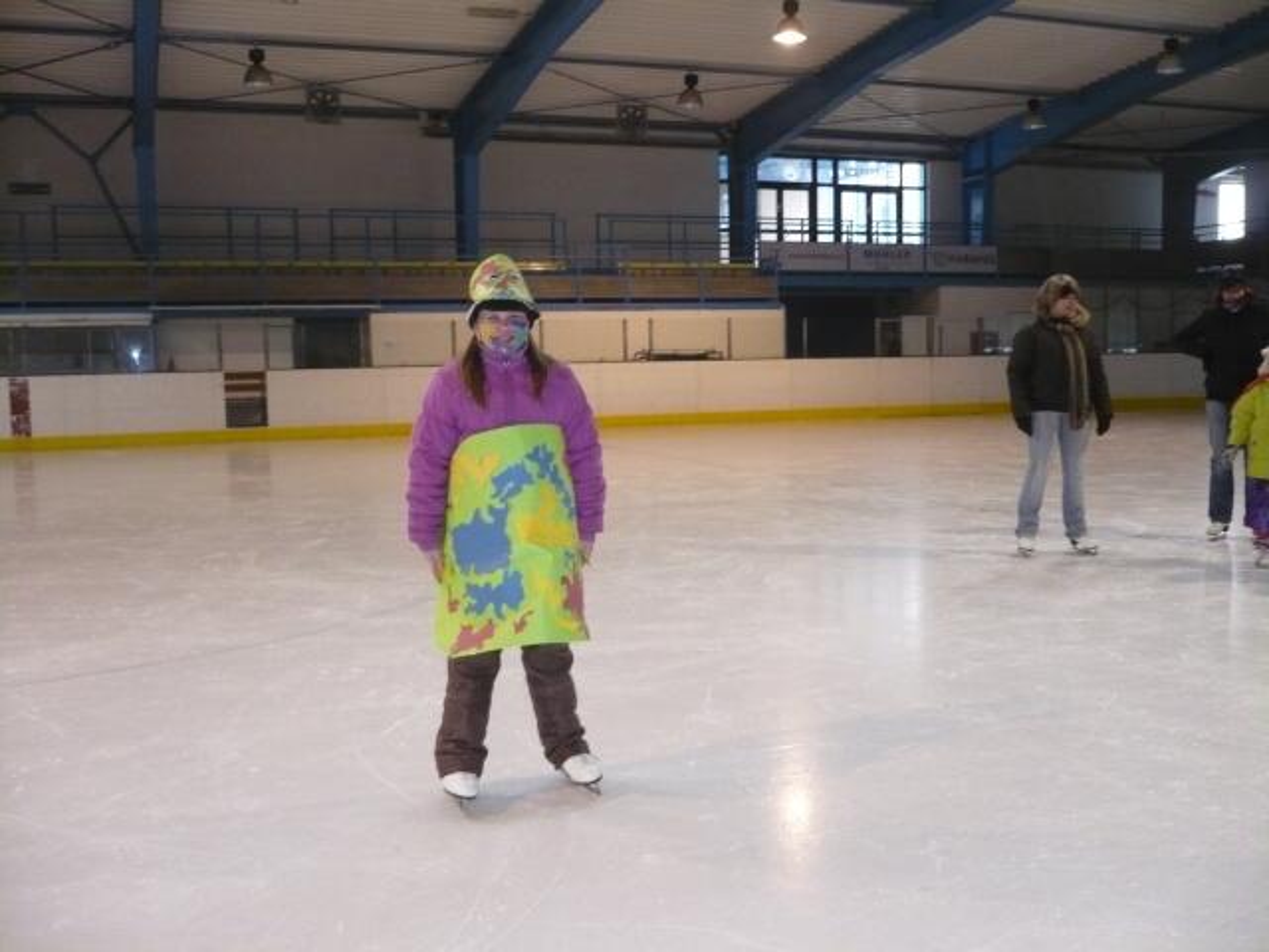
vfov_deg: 40.7
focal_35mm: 35
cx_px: 634
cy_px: 476
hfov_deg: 52.6
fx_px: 1283
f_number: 2.8
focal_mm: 5.8
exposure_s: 1/30
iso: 320
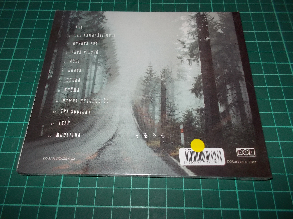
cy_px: 110
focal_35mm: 29
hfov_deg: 61.7
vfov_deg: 48.2
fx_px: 245
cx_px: 146
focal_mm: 4.1
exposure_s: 1/30
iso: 200
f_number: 3.3
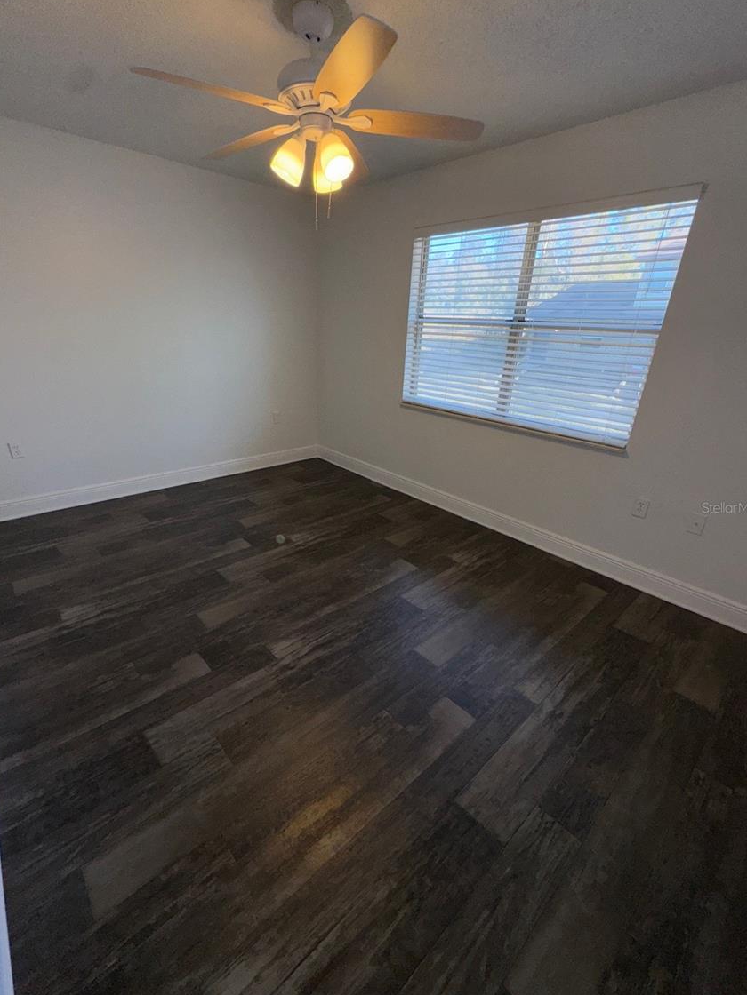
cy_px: 507
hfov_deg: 81.7
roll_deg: -2.1
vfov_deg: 98.2
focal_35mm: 15
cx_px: 365
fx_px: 432
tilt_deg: -22.7
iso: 32
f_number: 2.2
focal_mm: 2.22
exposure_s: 1/169
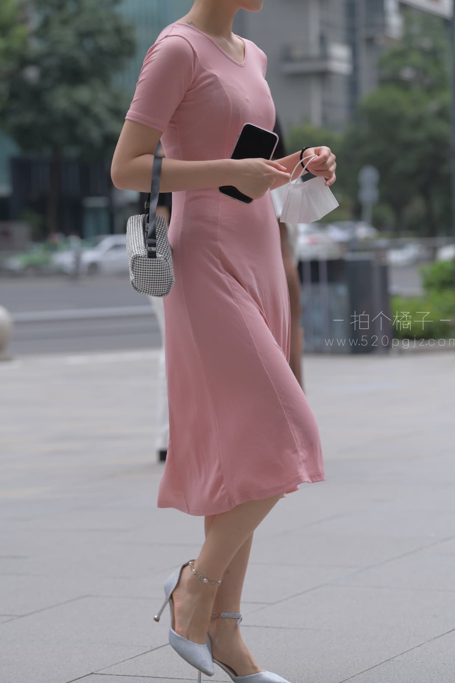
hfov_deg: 12.9
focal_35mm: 106
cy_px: 308
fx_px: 2010
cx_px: 232
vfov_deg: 19.3
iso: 560
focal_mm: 95
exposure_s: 1/1000
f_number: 4
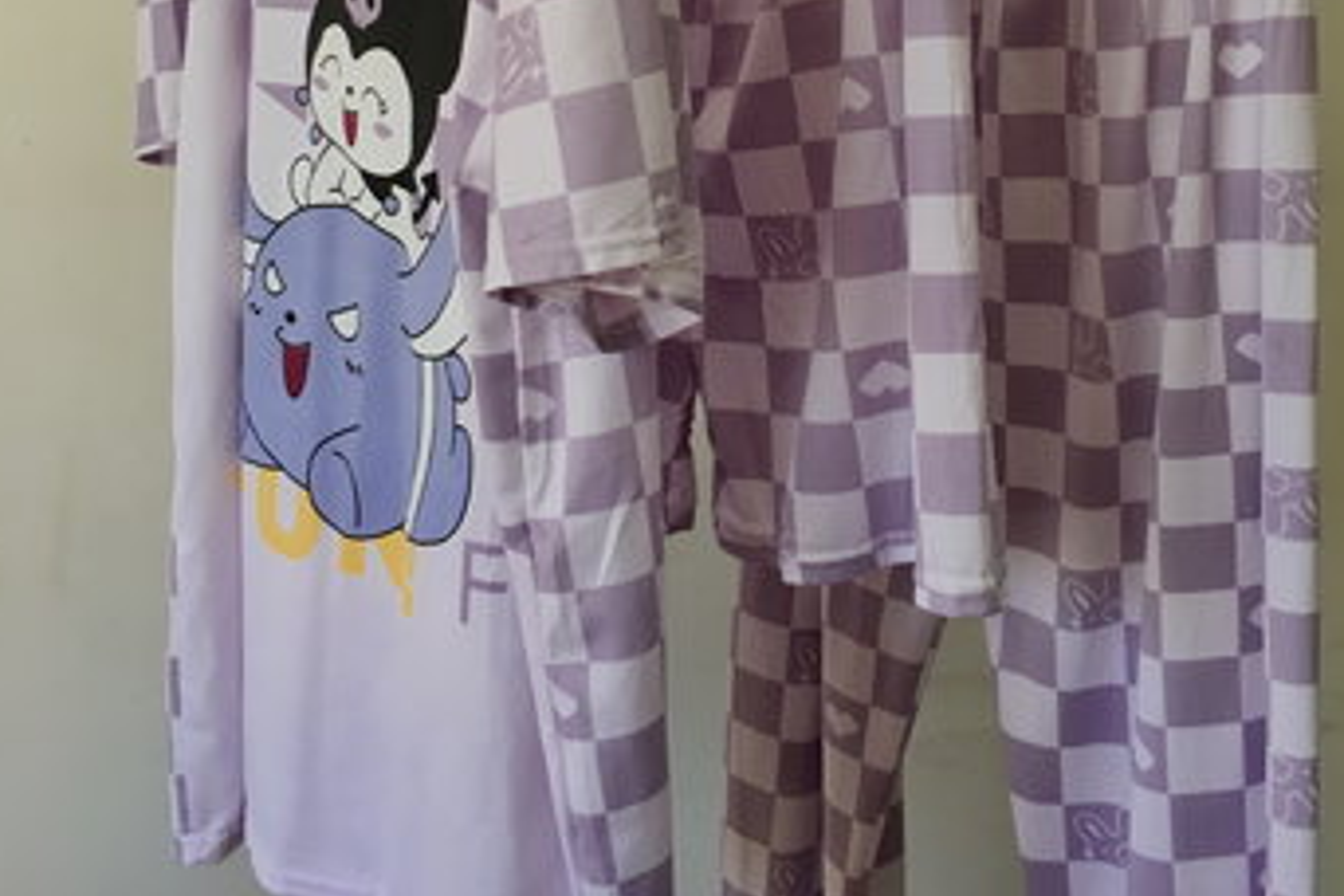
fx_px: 1755
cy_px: 92
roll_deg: -0.6
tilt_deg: -4.1
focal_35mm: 47
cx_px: 758
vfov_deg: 27.6
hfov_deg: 41.8
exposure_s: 1/33
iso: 25
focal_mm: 4.15
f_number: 2.2
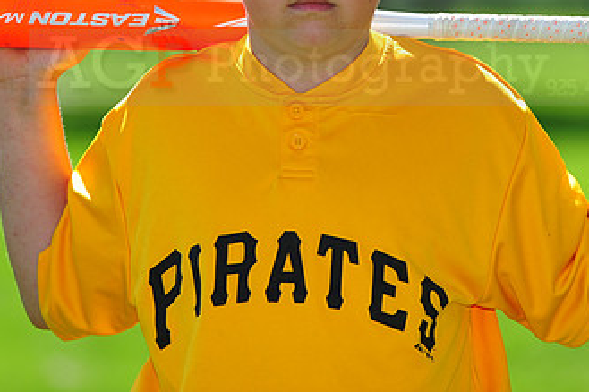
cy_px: 52
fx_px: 5331
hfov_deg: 6.3
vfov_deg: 4.2
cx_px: 329
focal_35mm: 326
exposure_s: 1/800
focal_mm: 185
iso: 200
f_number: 4.5
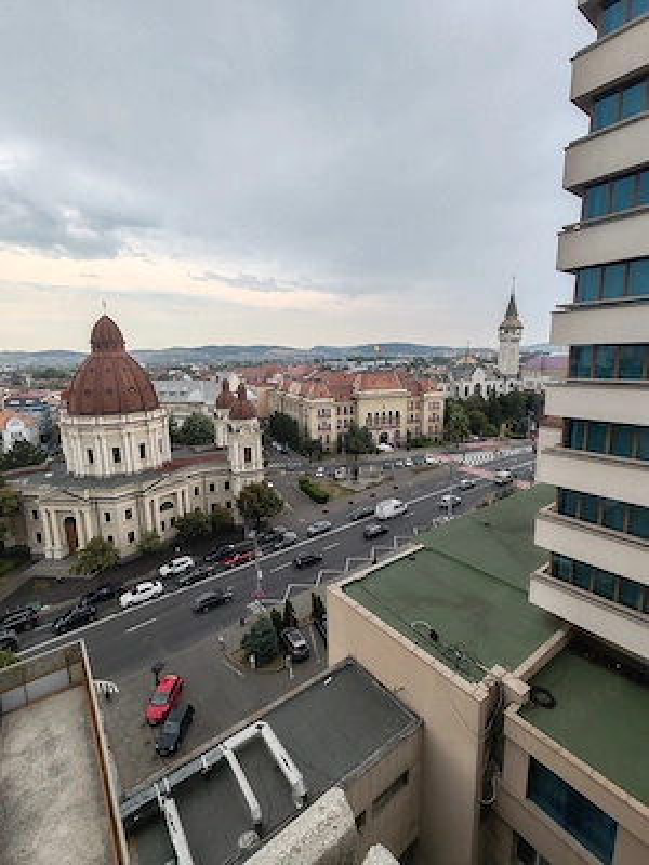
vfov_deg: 94.5
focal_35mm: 16
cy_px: 432
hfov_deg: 78.1
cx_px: 324
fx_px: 400
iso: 50
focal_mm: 1.96
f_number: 2.2
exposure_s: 1/290
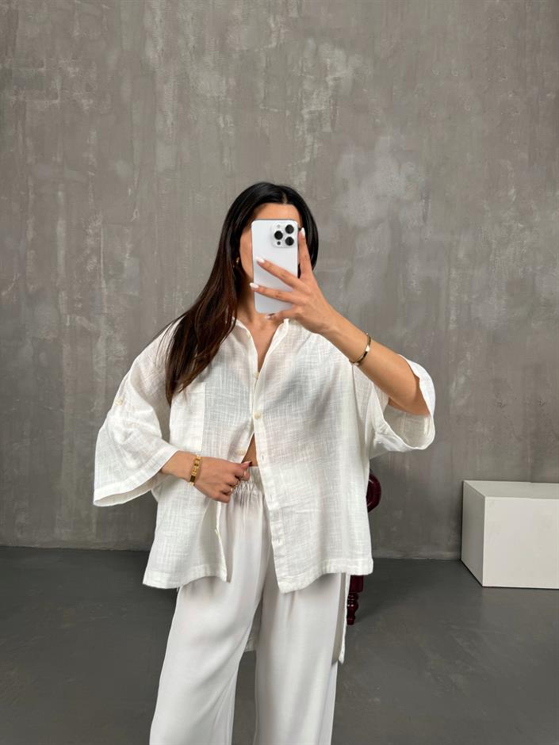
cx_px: 280
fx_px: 517
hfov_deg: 56.8
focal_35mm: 24
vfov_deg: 71.6
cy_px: 372
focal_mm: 6.76
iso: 80
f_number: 1.78
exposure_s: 1/121
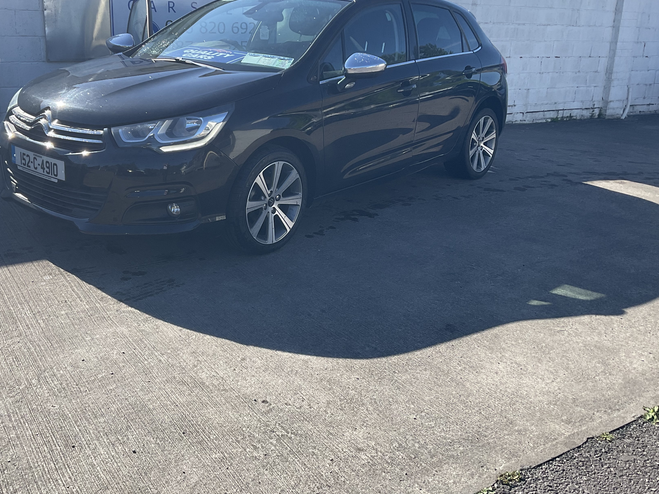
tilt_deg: -16.3
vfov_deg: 39.5
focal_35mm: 36
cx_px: 281
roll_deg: -3.6
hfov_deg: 51.2
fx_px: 685
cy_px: 201
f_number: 1.8
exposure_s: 1/1055
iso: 16
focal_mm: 3
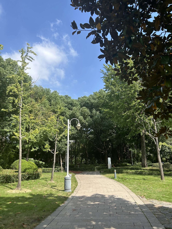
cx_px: 86
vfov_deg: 67.3
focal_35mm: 26
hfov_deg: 53.1
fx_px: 172
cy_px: 114
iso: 50
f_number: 1.5
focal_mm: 5.7
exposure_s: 1/2513
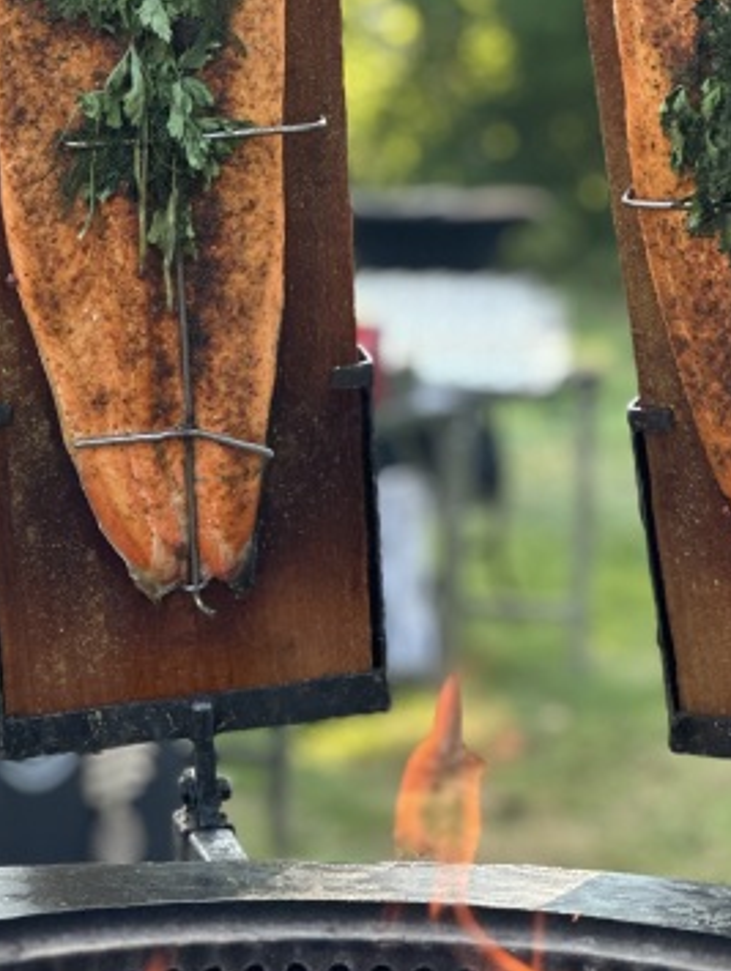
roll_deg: -3.9
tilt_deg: -4.6
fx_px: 3654
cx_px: 323
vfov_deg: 15.1
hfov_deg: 11.4
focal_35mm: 130
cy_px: 356
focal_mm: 9
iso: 100
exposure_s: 1/121
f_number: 2.8
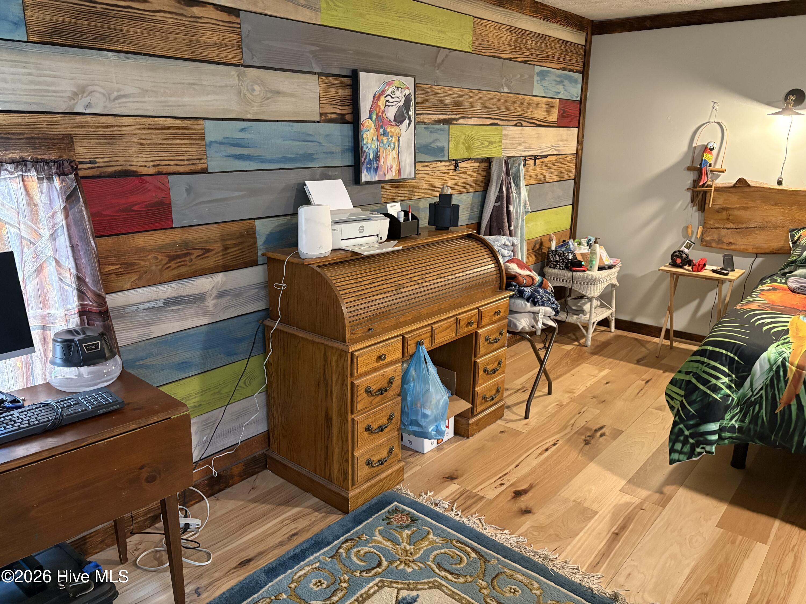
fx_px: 605
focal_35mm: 26
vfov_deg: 53.1
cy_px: 302
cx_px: 403
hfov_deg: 67.3
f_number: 1.6
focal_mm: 5.96
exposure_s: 1/40
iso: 500
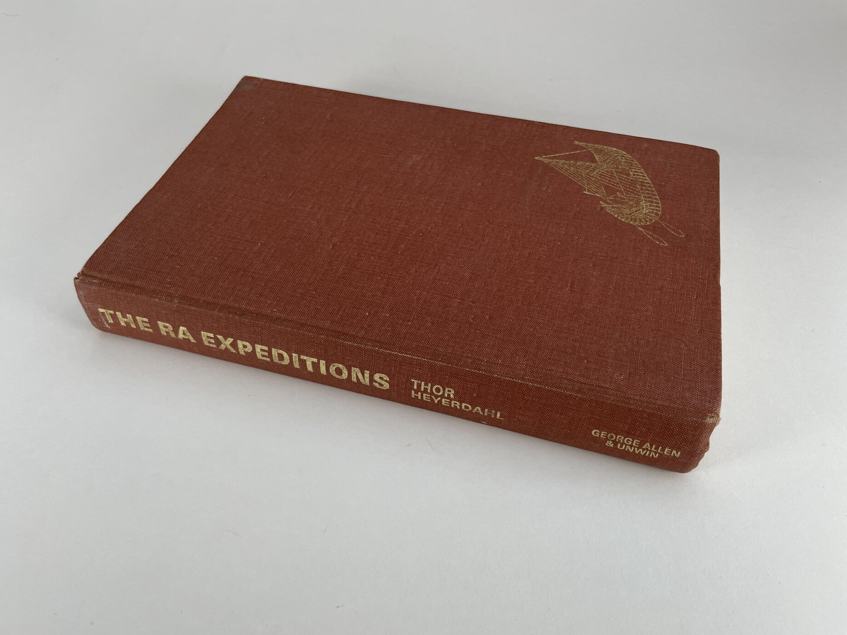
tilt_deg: -49.7
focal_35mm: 27
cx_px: 408
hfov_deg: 65.3
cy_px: 322
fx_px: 661
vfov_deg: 51.4
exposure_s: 1/100
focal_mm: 4.2
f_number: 1.6
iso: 40
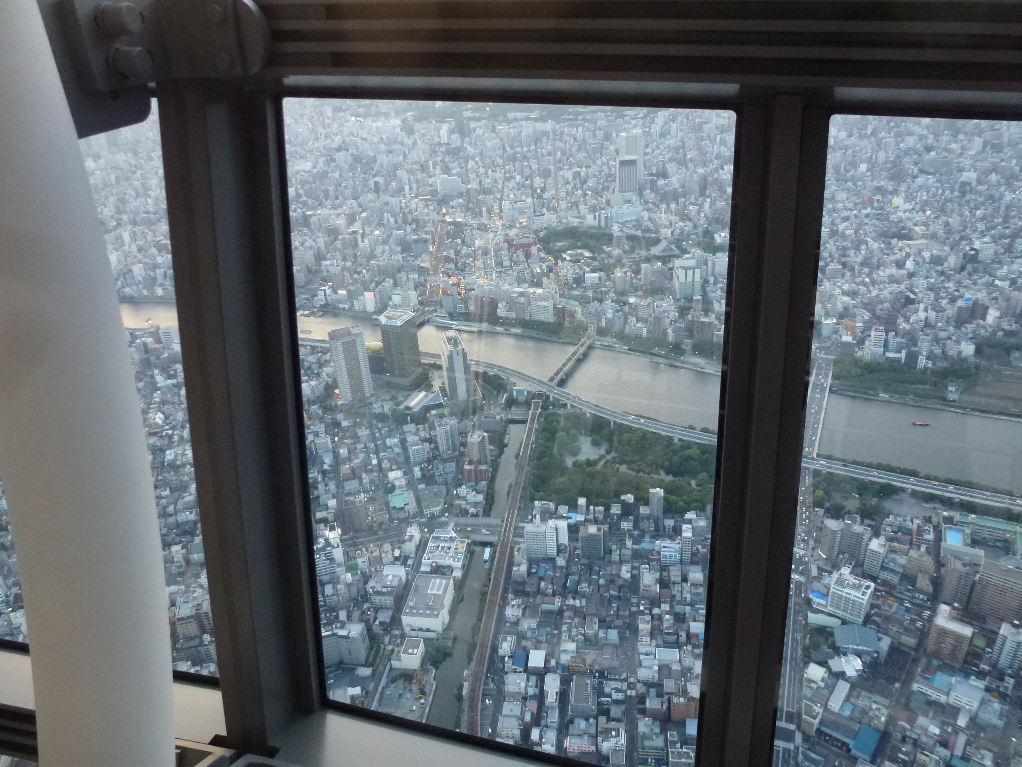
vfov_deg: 56.8
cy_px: 384
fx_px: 709
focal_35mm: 24
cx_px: 511
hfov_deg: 71.6
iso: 400
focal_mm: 4.3
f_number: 3.3
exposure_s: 1/40
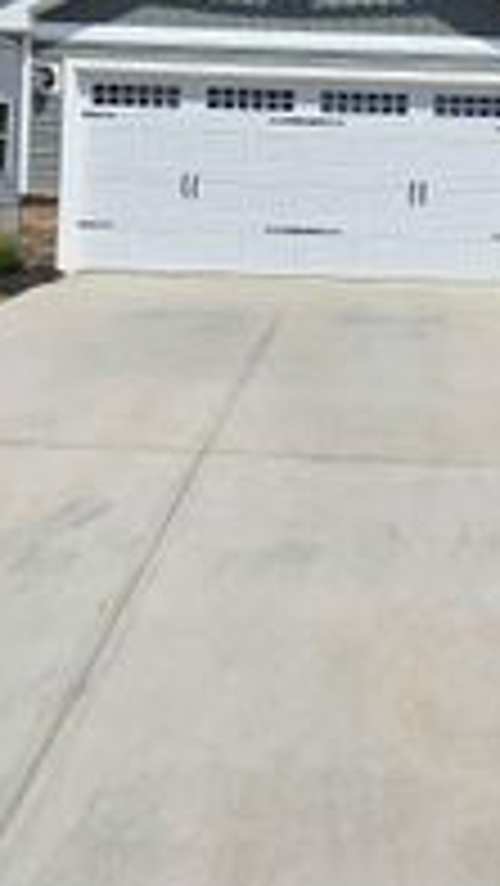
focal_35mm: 36
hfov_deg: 31.7
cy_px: 214
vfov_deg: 52.6
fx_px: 847
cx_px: 428
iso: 50
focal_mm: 2.2
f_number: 2.2
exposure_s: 1/4268
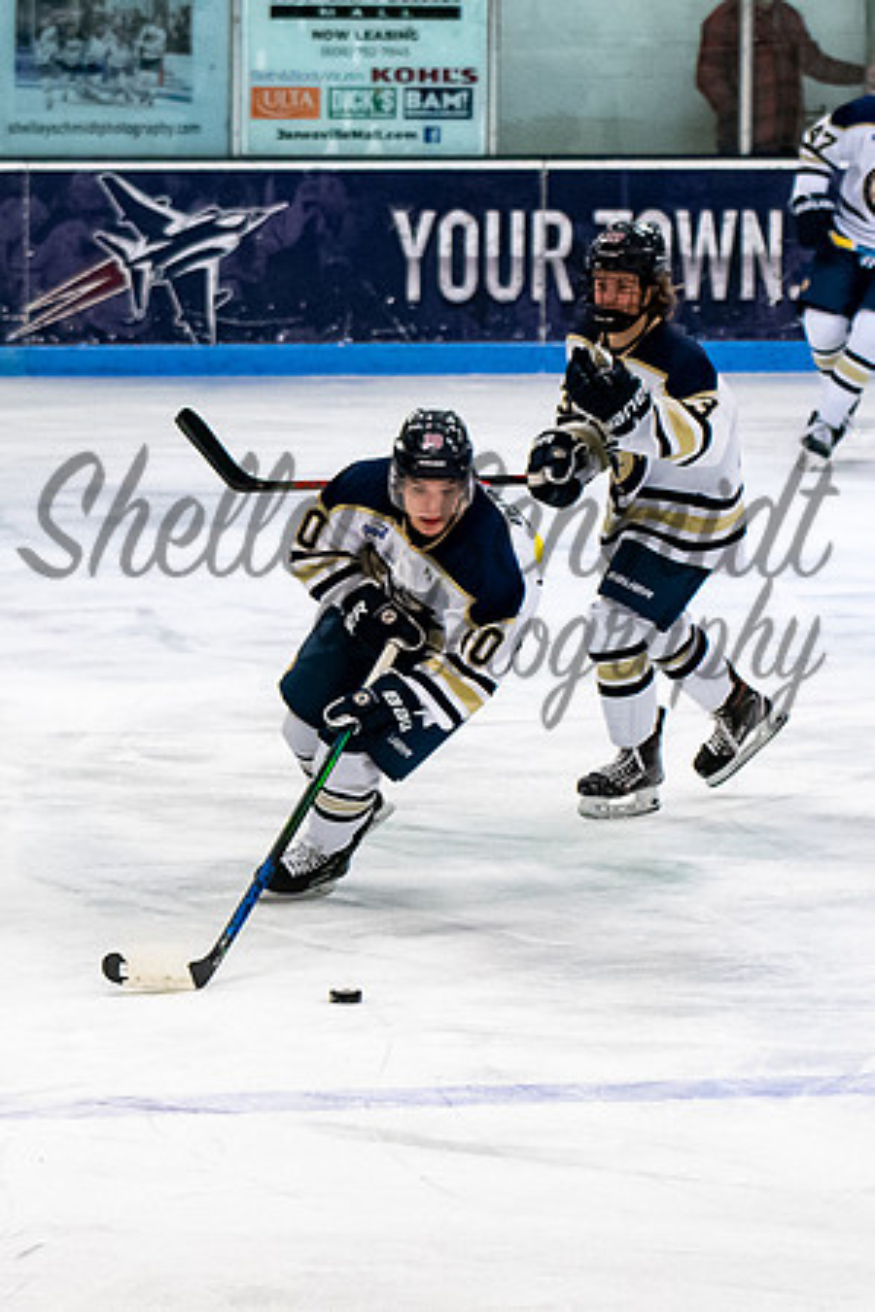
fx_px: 9373
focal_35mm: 257
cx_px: 455
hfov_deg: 5.3
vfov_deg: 8.0
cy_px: 673
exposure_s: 1/800
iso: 2000
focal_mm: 78
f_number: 3.2
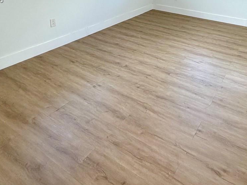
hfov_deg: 58.6
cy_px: 0
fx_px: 214
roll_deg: -1.0
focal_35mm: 30
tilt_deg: -8.5
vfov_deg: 40.9
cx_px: 165
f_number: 2.2
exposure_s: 1/120
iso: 80
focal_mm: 2.22
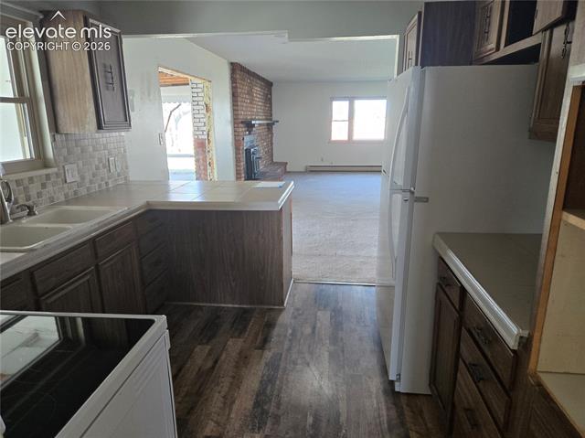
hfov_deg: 74.0
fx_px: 388
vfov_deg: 58.8
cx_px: 292
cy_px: 219
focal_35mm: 23
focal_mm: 5.4
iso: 250
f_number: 1.8
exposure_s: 1/120
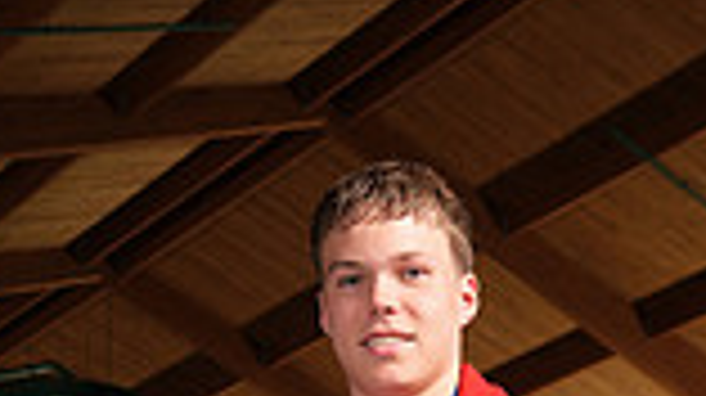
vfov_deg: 9.2
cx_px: 427
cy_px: 986
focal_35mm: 117
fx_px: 2188
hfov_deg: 18.3
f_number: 5.6
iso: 250
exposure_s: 1/160
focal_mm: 39
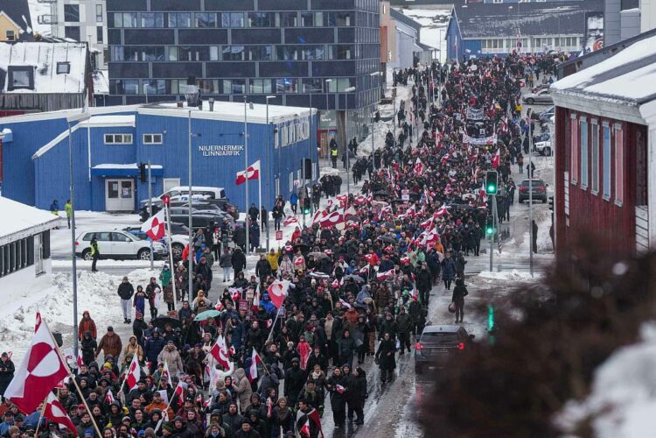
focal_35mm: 200
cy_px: 219
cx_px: 328
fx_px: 3644
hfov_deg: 10.3
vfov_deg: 6.9
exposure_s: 1/200
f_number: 5.6
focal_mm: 200
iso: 1000
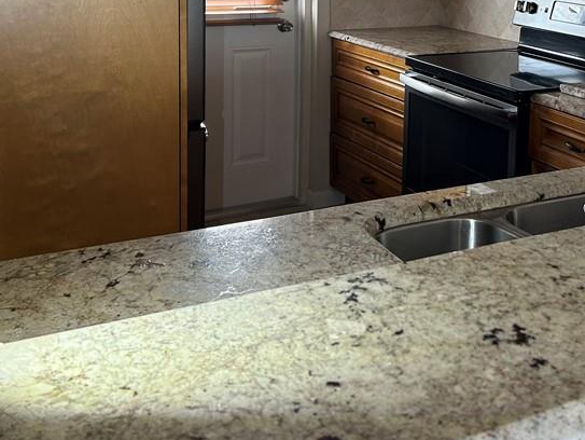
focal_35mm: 49
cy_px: 41
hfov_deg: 38.2
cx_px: 414
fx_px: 829
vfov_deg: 28.5
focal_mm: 5.7
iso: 100
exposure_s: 1/42
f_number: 1.5
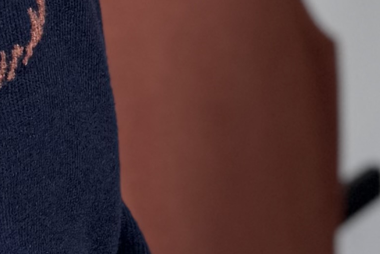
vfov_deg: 7.3
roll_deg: +0.4
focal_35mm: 184
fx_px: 1942
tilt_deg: -10.3
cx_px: 989
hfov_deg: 9.6
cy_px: -190
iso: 80
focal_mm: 6.76
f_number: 1.78
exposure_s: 1/627
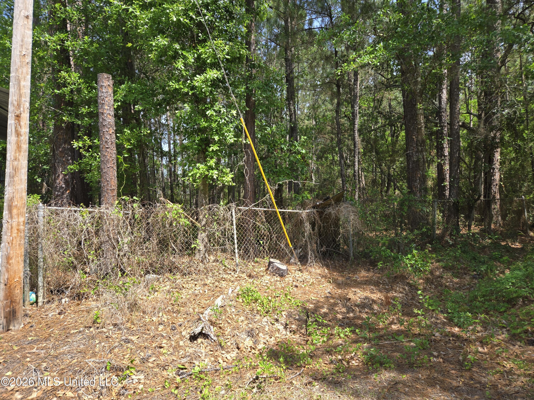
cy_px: 200
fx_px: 355
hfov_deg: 73.9
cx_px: 267
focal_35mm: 23
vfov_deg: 58.9
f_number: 1.8
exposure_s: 1/621
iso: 25
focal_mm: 5.4
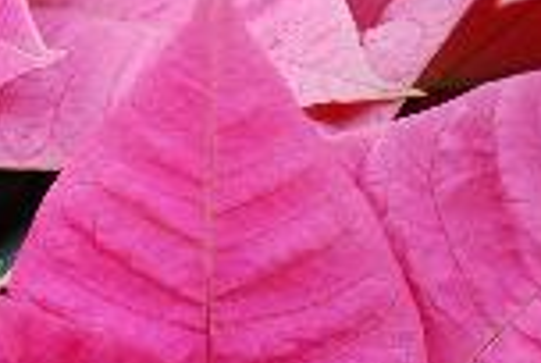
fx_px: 2018
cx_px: 75
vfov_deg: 10.1
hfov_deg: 15.1
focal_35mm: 134
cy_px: 441
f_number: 5.6
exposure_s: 1/60
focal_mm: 34
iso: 200
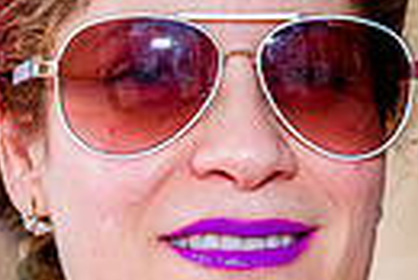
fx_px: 2697
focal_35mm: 232
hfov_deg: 8.9
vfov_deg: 5.9
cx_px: 232
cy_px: 159
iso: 360
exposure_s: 1/200
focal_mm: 52
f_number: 7.1
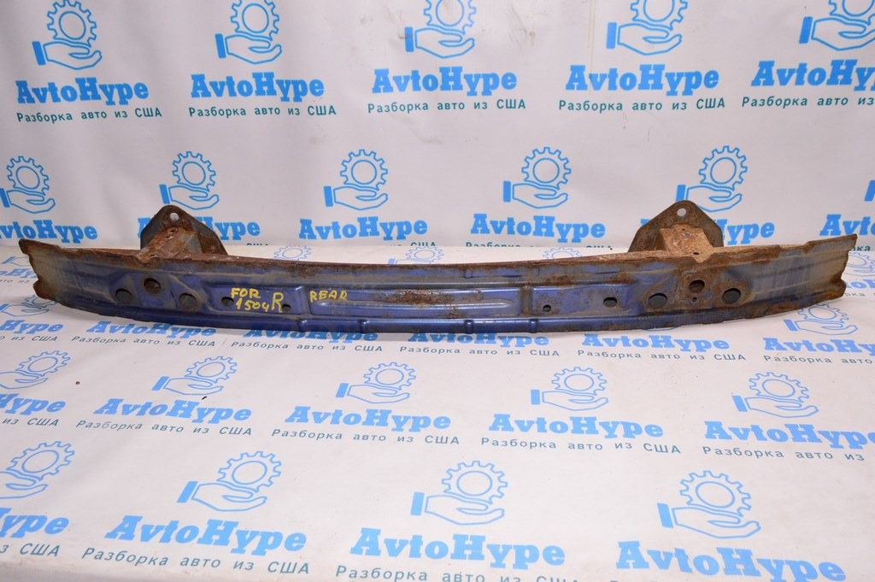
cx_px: 438
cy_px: 291
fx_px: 656
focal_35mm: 27
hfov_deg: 67.4
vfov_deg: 47.9
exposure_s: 1/60
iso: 1600
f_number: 8
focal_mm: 18
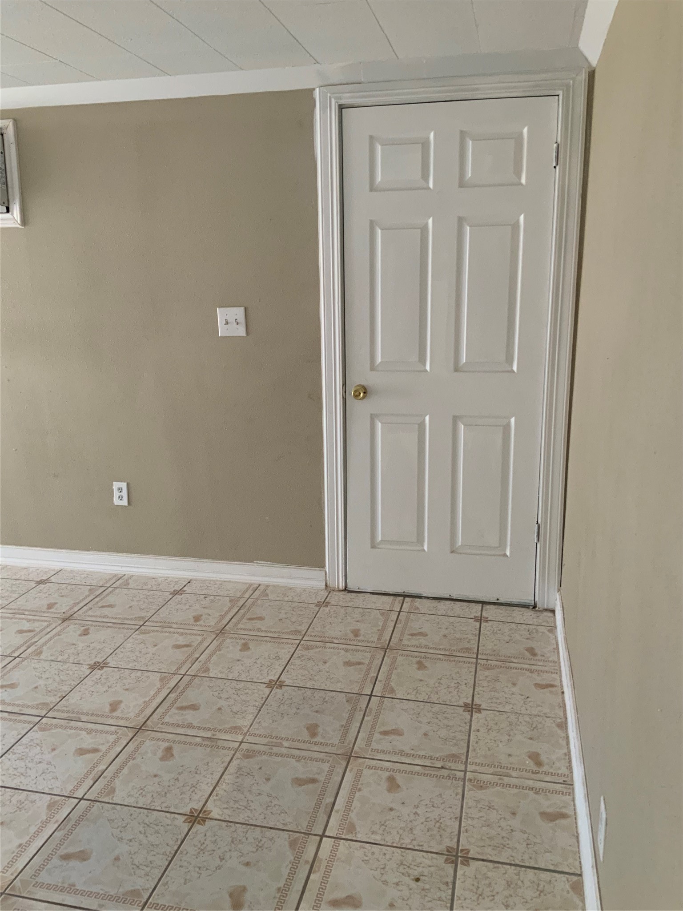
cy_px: 456
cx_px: 342
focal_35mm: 29
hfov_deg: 48.2
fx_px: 763
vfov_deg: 61.7
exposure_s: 1/60
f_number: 1.8
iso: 100
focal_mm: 3
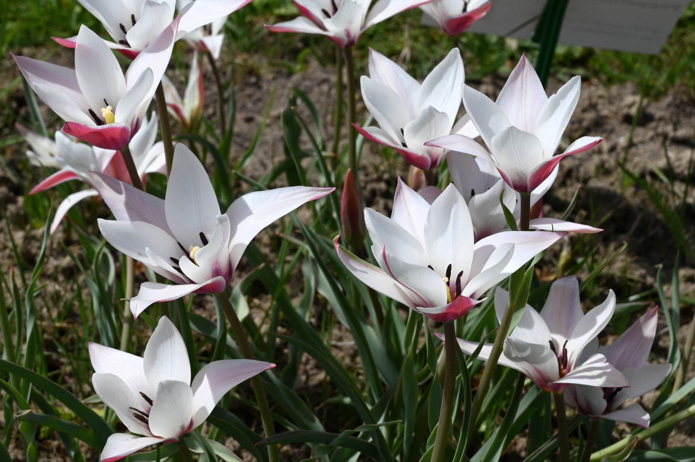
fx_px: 1022
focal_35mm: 53
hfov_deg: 37.5
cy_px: 231
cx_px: 348
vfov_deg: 25.5
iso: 100
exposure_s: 1/125
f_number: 16
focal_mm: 53
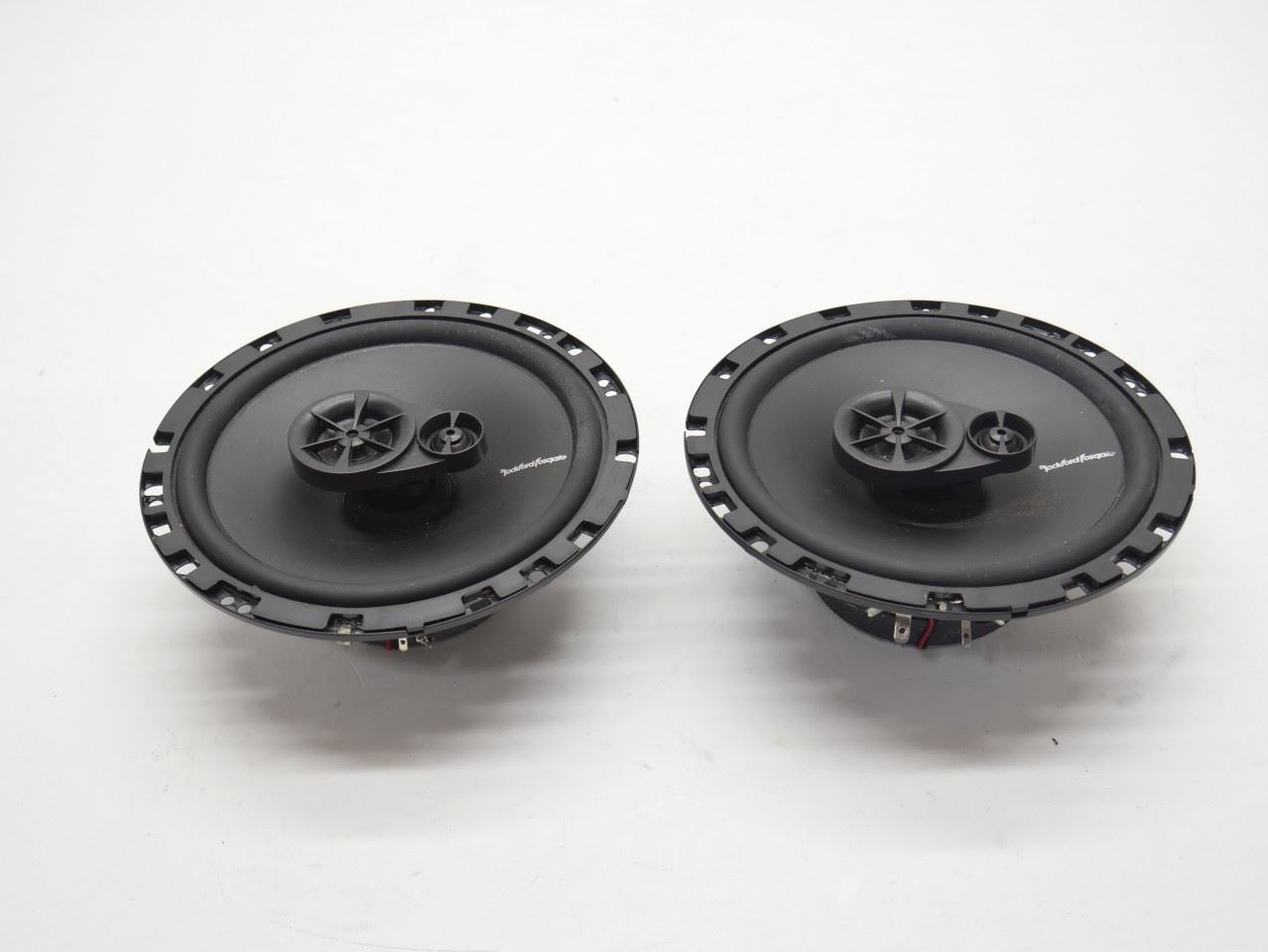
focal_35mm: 44
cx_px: 634
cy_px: 476
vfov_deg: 32.9
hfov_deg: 42.9
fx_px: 1613
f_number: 4.7
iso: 200
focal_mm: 22
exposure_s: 1/100
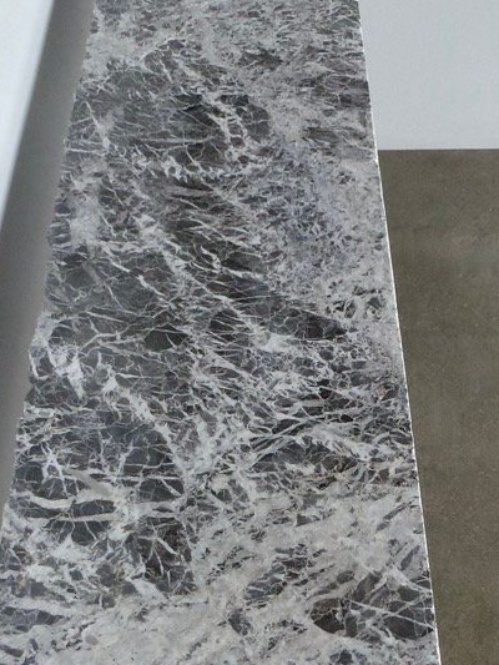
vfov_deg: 35.0
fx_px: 1037
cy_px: 473
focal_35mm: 54
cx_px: 253
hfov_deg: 27.0
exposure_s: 1/60
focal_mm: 4.3
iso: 200
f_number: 3.3
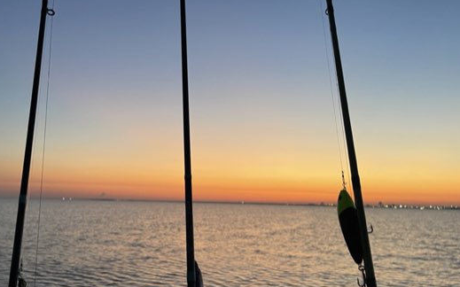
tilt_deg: -0.3
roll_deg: -1.7
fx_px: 426
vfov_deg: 36.8
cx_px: 188
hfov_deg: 56.4
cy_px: 197
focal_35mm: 34
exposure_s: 1/60
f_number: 1.6
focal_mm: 5.1
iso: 250
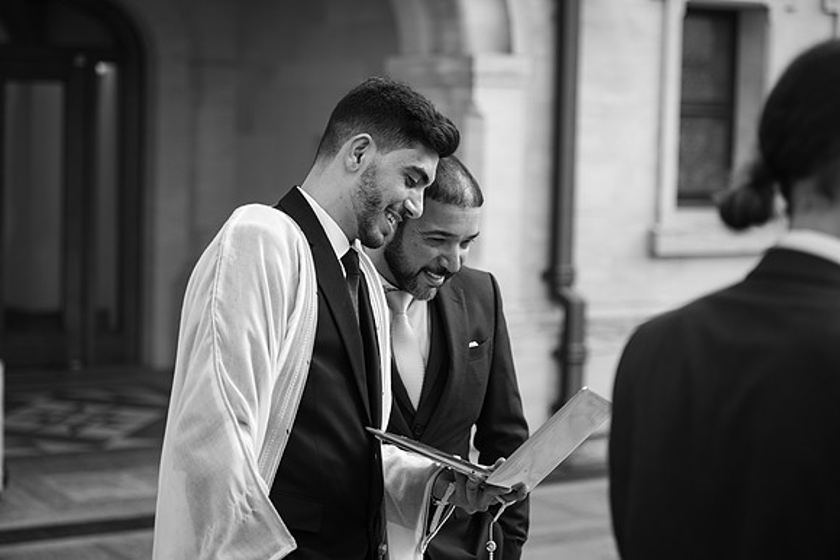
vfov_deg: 17.1
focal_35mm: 80
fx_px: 1867
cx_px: 420
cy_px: 280
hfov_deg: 25.4
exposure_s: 1/400
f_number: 2.8
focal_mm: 80
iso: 200
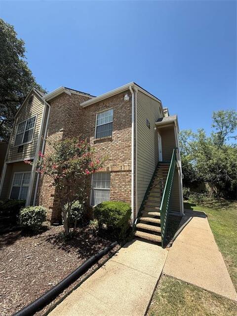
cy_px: 158
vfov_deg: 102.1
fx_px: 128
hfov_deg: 85.7
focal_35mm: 14
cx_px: 118
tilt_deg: +12.6
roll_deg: -1.7
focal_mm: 2.22
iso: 50
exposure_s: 1/985
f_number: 2.2
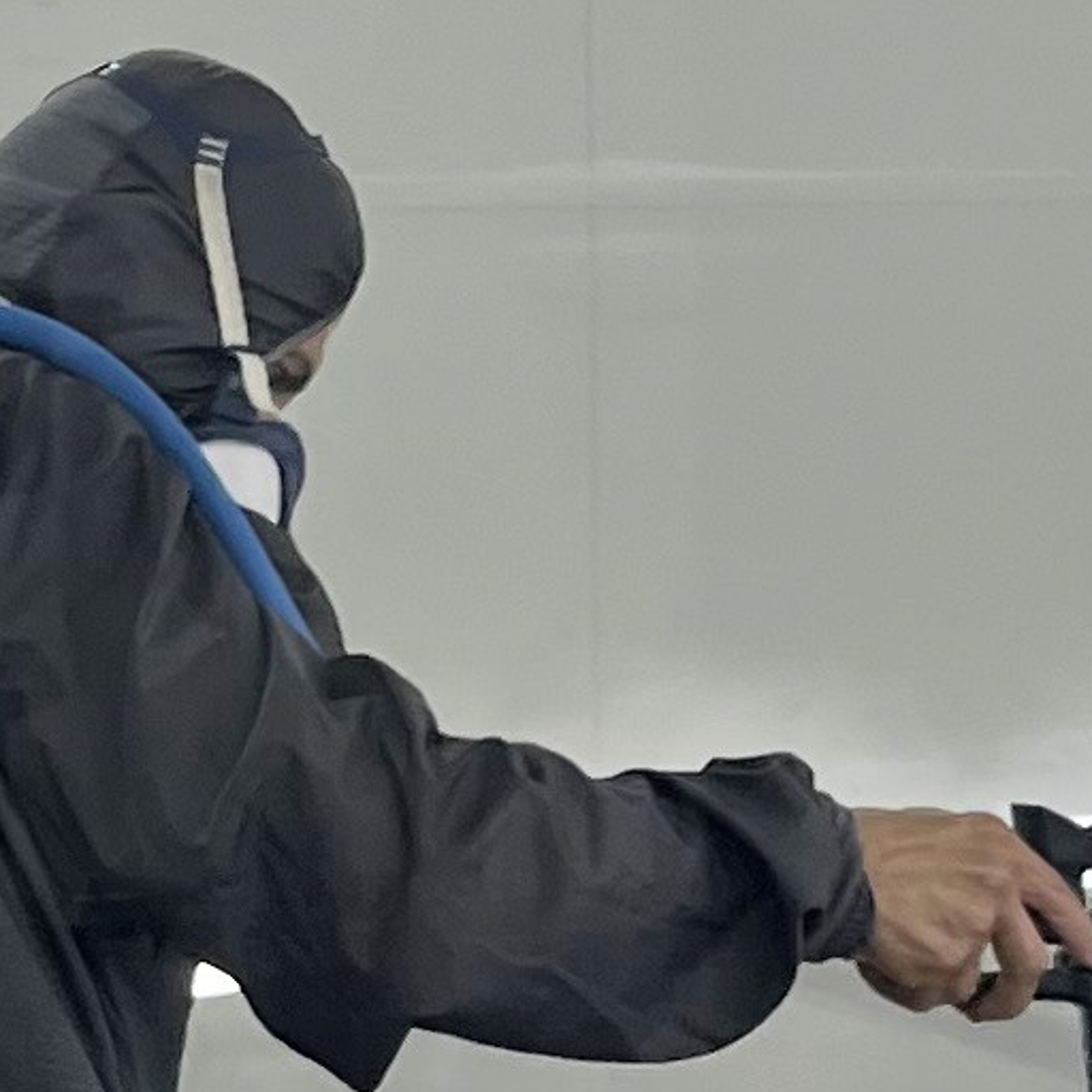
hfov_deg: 9.7
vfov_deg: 9.4
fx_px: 6460
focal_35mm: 181
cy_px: 1583
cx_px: 318
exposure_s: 1/407
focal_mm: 5.1
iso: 50
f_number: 1.6
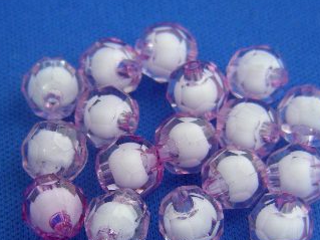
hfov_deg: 14.2
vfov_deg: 10.7
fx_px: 1284
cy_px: 148
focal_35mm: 139
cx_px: 155
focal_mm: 16.5
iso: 200
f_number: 3.5
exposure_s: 1/9.5
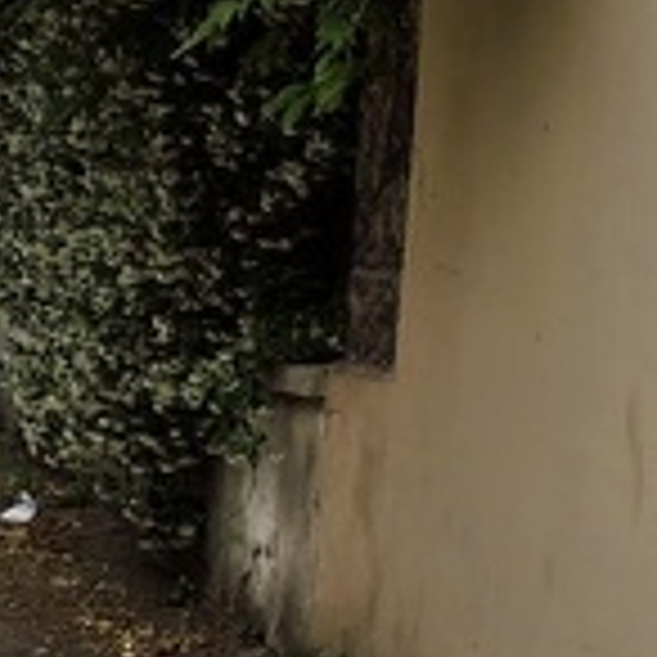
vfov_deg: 14.9
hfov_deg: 13.1
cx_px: 1292
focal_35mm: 116
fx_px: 2491
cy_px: 76
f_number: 3
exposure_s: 1/640
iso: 100
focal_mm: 4.3
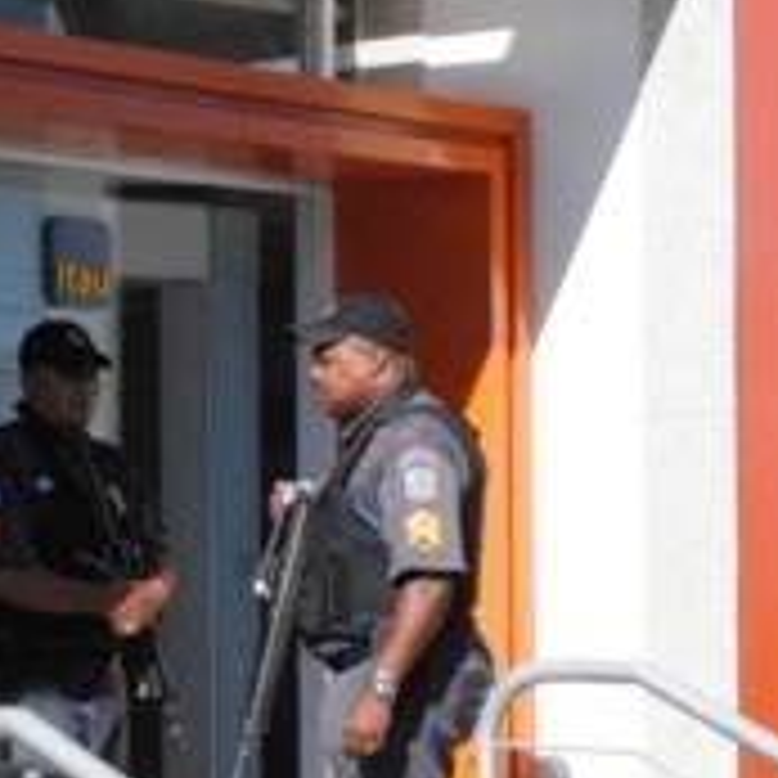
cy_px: 567
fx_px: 3128
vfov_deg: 14.1
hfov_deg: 14.2
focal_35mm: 123
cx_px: 270
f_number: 29
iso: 800
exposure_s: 1/100
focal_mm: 26
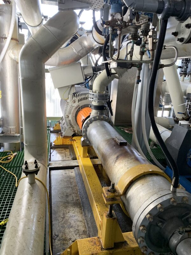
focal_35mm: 26
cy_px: 128
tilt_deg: -16.0
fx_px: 191
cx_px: 96
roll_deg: -4.7
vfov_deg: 67.3
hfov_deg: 53.1
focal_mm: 4.25
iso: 125
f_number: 1.8
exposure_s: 1/60
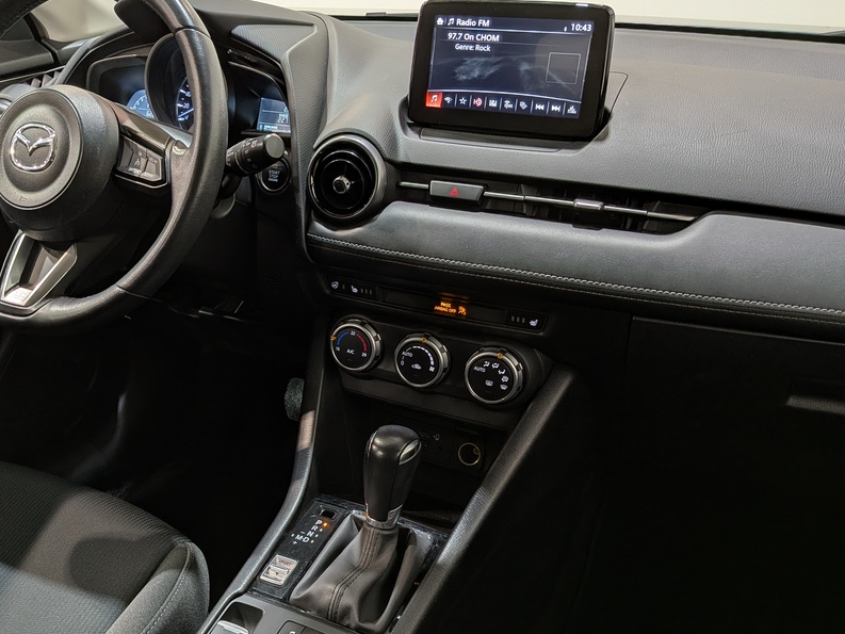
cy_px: 342
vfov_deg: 45.4
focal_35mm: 31
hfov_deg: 57.8
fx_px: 757
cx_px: 331
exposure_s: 1/24
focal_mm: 4.53
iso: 45
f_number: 1.7
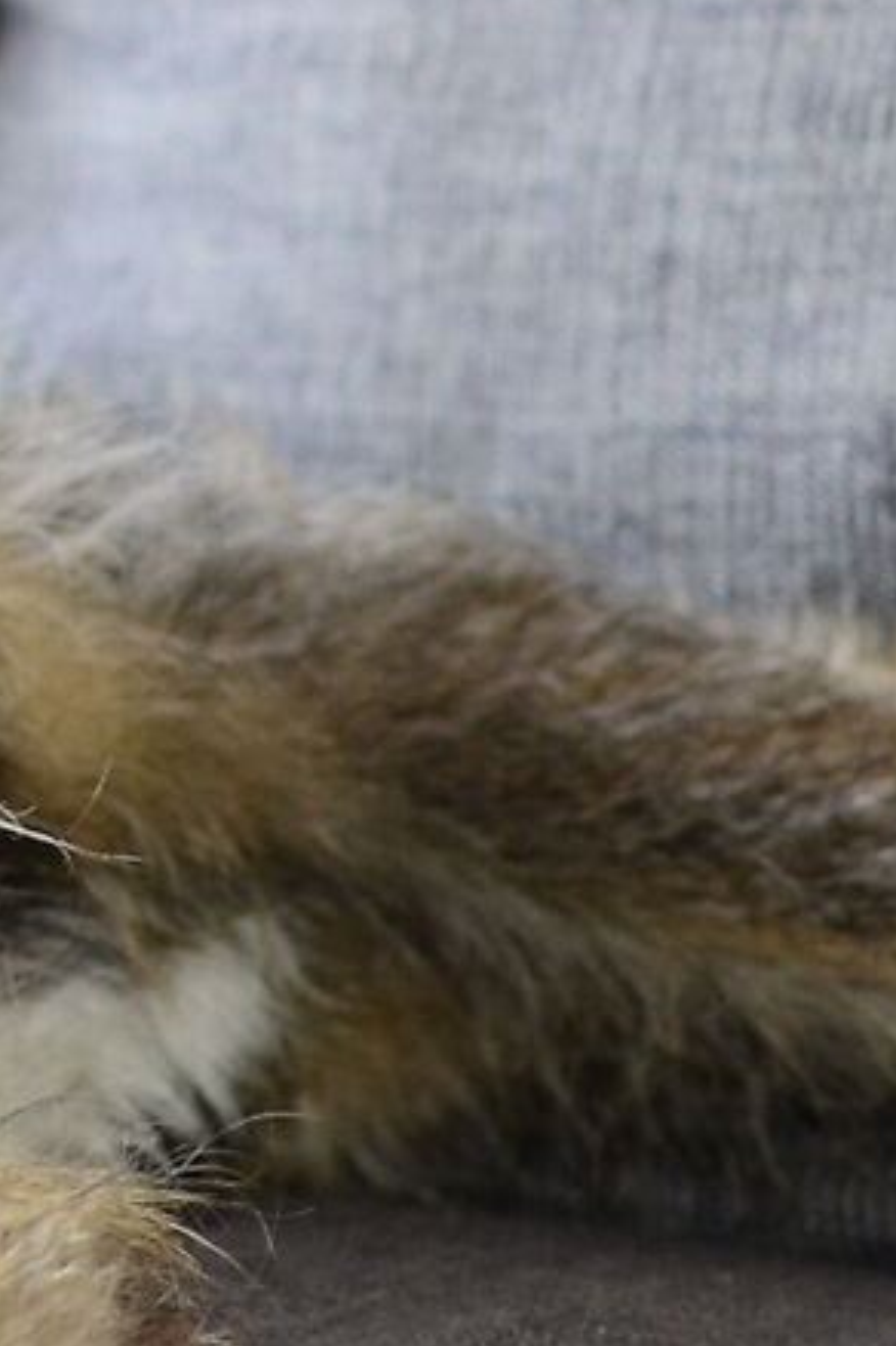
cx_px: -1086
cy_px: -31
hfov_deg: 4.7
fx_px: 10721
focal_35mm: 287
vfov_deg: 7.2
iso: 400
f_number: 1.8
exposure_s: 1/200
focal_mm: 35
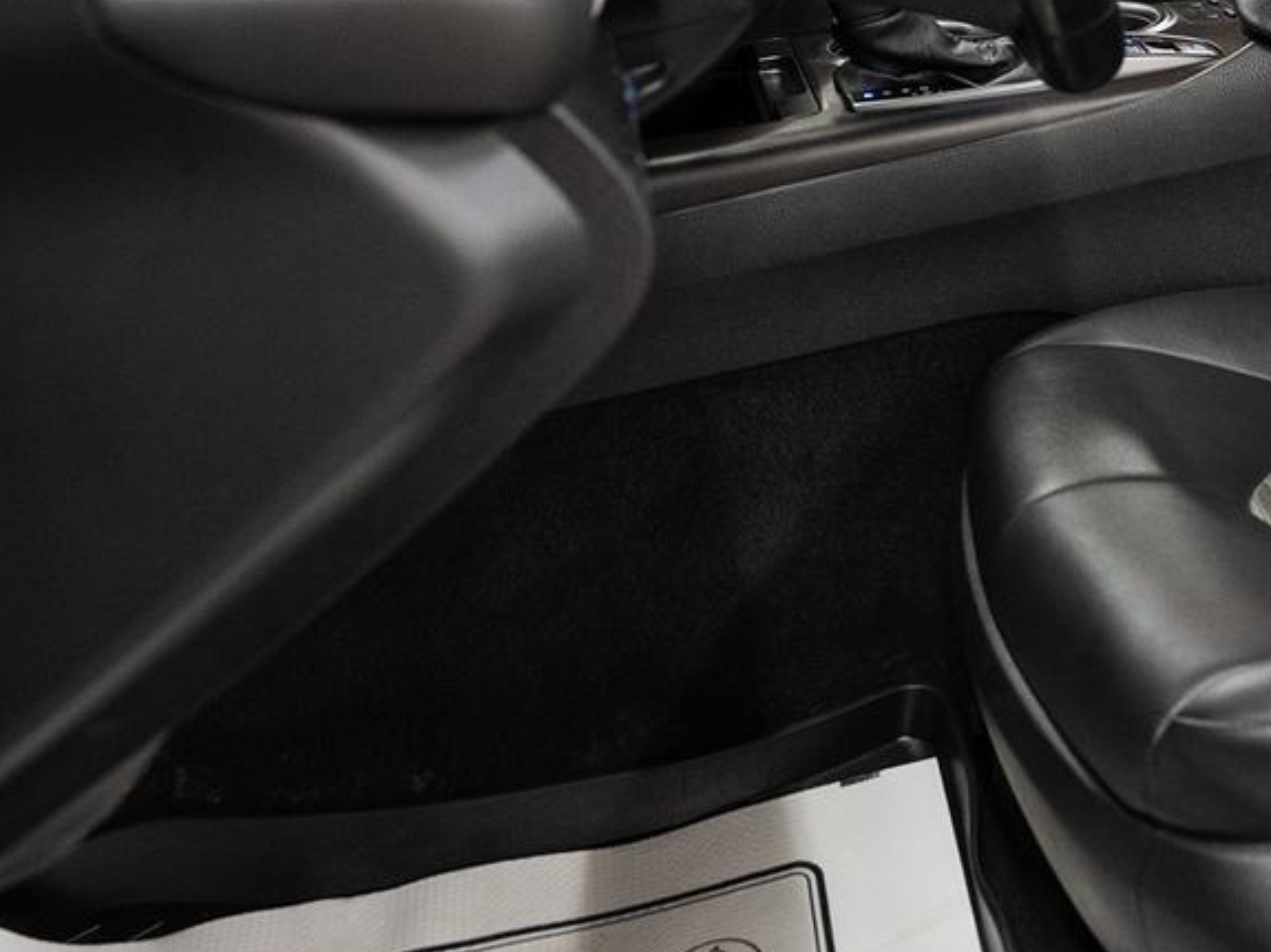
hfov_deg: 28.8
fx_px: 2203
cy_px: -74
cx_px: 1435
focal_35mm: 60
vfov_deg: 23.1
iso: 1000
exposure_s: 1/30
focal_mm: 24
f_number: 4
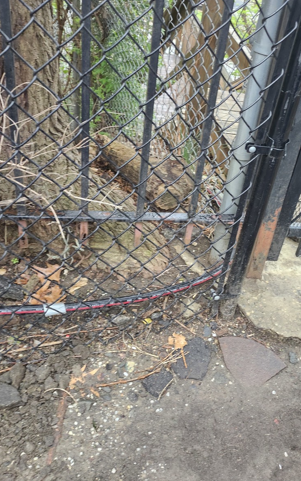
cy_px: 238
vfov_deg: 58.1
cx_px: 237
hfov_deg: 37.1
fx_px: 433
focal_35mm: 33
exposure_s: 1/120
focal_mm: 5.54
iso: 250
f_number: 1.8
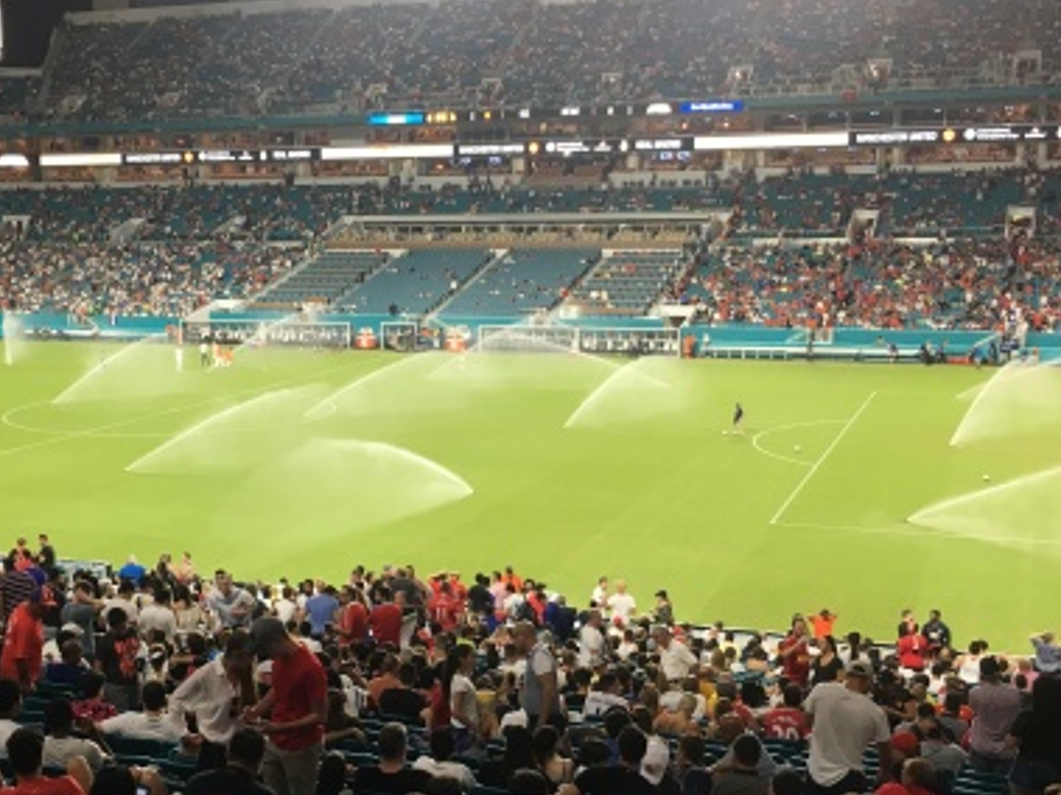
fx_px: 1501
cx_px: 389
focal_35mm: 49
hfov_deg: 38.6
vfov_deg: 29.7
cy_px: 392
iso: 25
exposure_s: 1/30
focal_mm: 4.15
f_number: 2.2
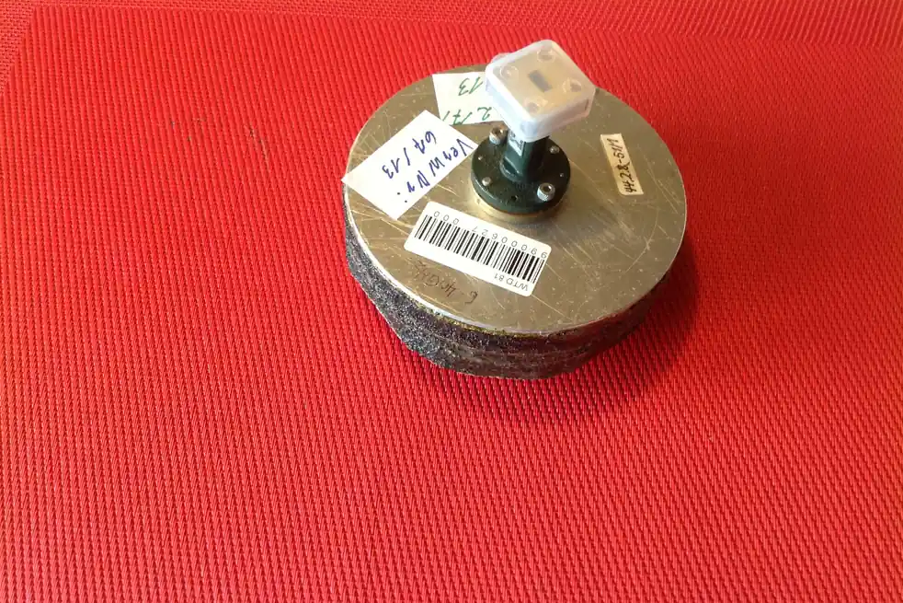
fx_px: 928
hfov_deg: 51.9
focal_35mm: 37
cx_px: 445
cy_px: 340
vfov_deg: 35.9
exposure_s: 1/15
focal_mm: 4.28
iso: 100
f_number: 2.4
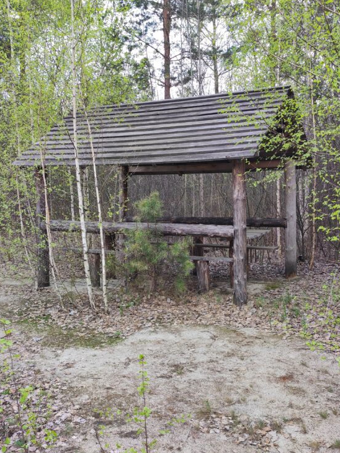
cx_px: 177
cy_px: 225
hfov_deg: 40.7
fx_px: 458
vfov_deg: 52.6
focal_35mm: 35
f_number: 1.79
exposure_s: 1/128
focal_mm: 4.7
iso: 50
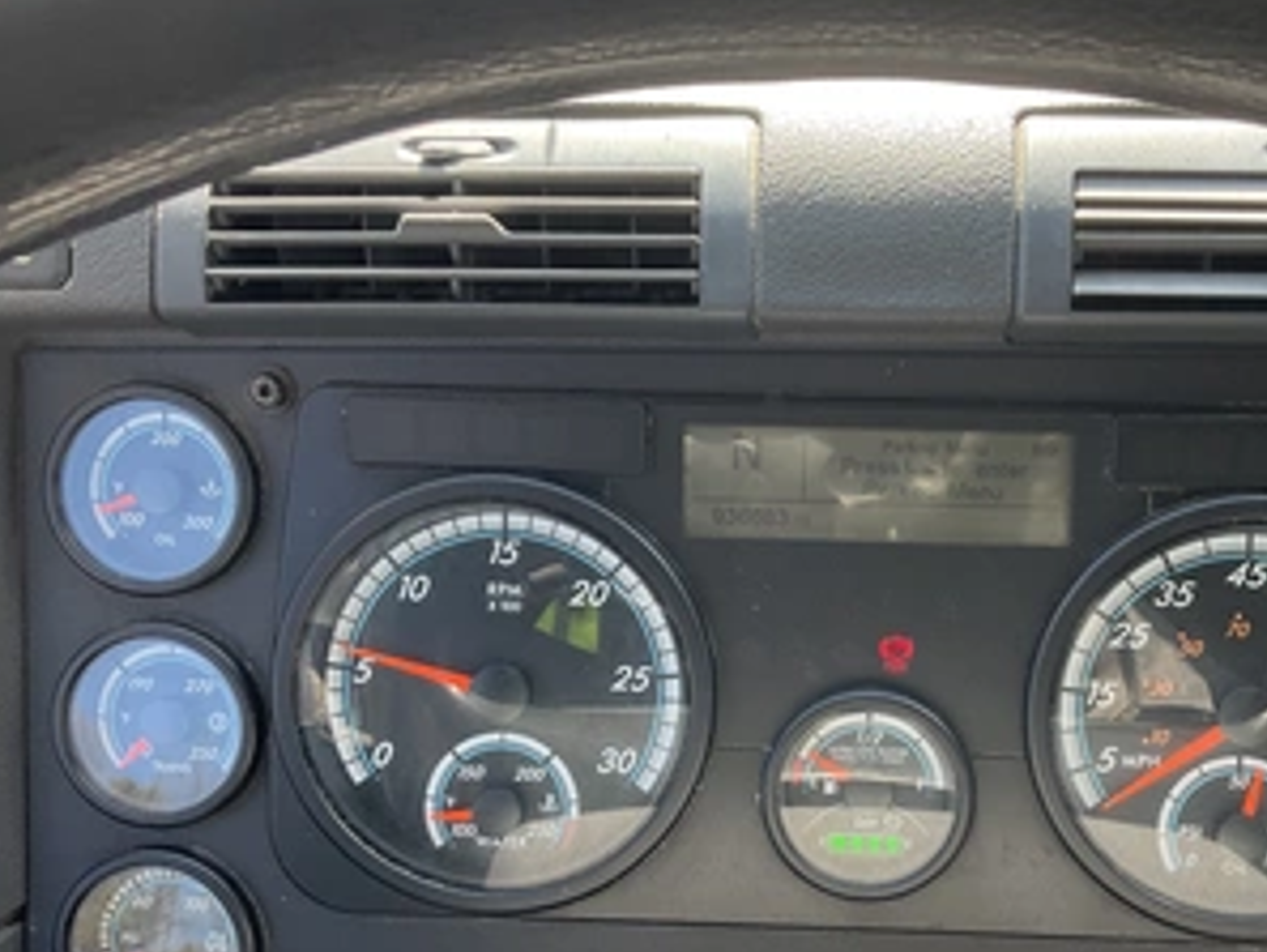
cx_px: 828
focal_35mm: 39
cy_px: 615
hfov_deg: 47.2
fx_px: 1428
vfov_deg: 36.6
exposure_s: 1/122
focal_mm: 3
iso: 40
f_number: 1.8
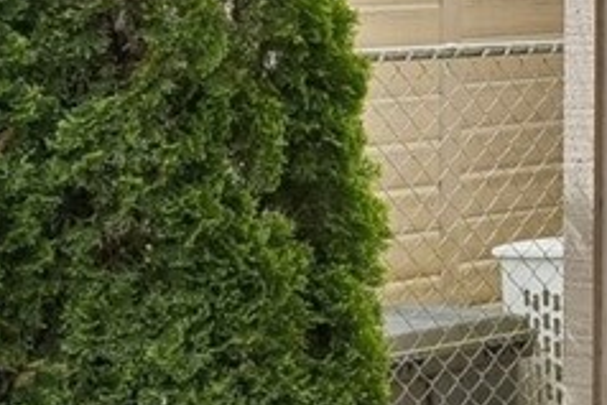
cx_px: 1353
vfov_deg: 7.7
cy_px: -60
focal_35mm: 178
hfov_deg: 10.3
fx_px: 3003
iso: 400
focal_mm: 25
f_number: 8
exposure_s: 1/640
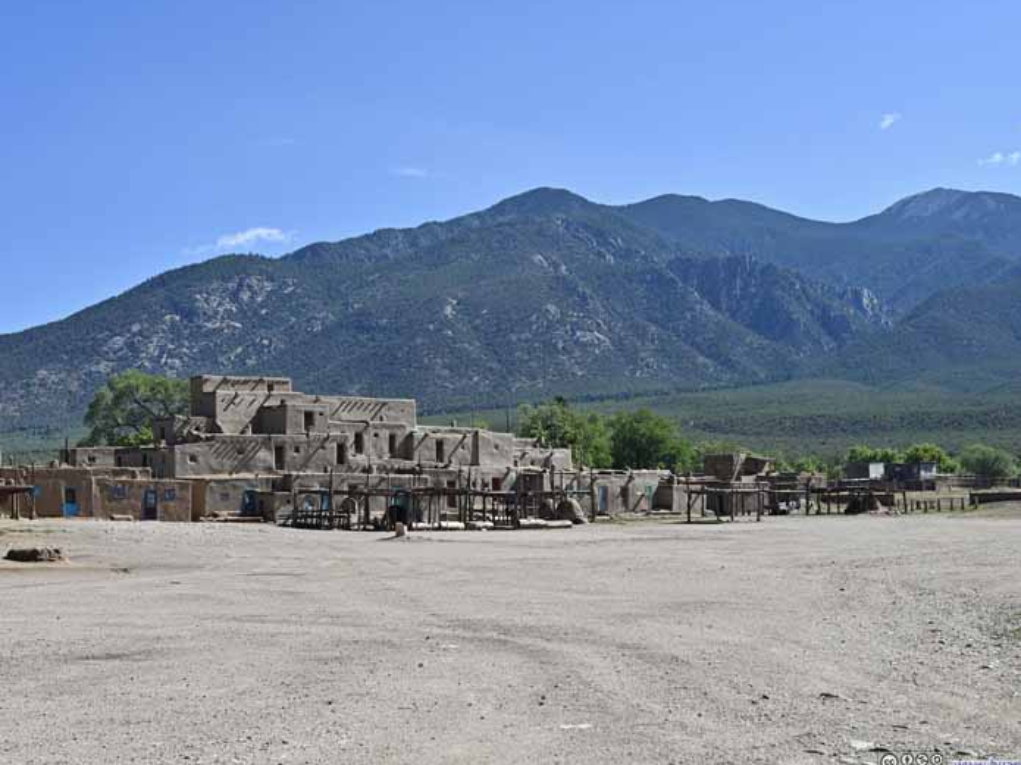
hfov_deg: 36.8
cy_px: 384
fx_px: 1533
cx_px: 517
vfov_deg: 28.0
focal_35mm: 52
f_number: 5.6
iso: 64
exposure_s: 1/500
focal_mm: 47
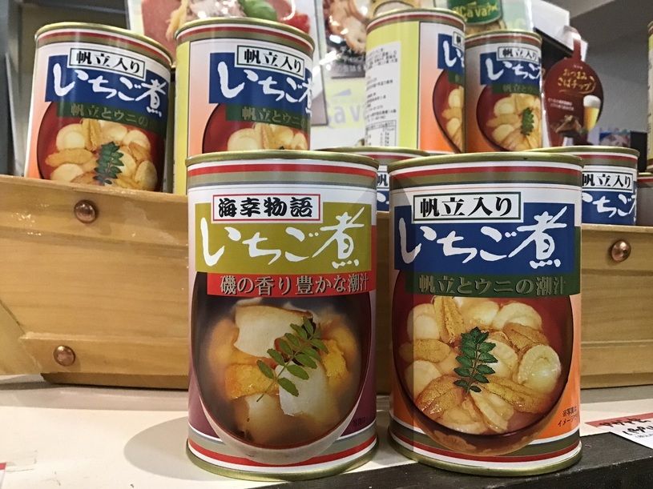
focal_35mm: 31
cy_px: 244
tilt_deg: -1.2
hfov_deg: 58.4
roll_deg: -0.7
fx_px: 585
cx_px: 326
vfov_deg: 45.4
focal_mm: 3.3
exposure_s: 1/33
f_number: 2.4
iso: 200
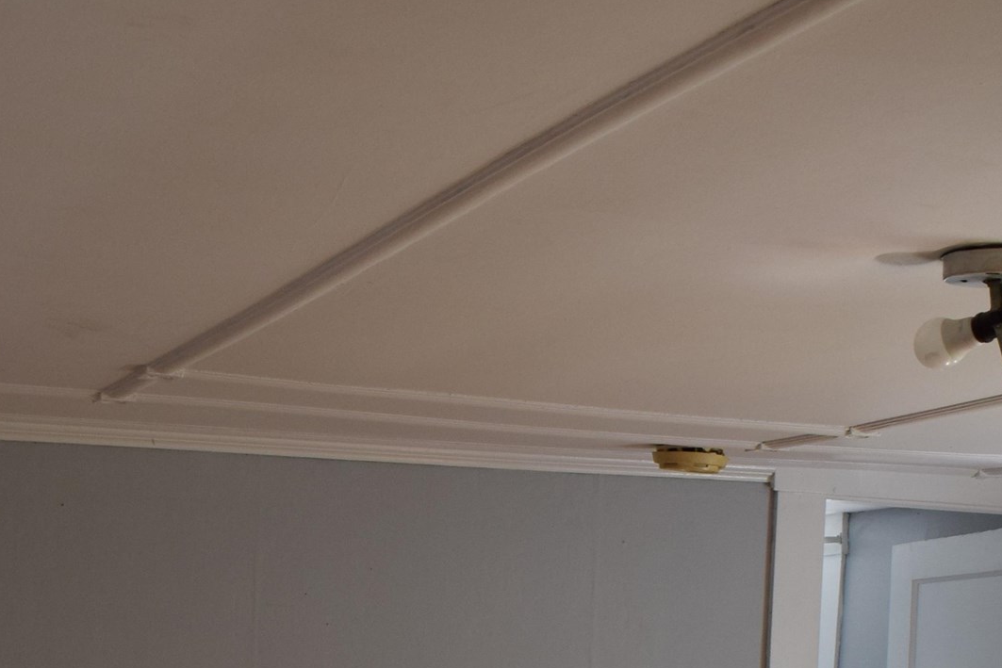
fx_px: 2171
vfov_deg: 16.5
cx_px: 306
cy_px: 870
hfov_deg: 25.8
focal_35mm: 78
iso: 400
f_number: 5
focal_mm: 18
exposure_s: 1/100
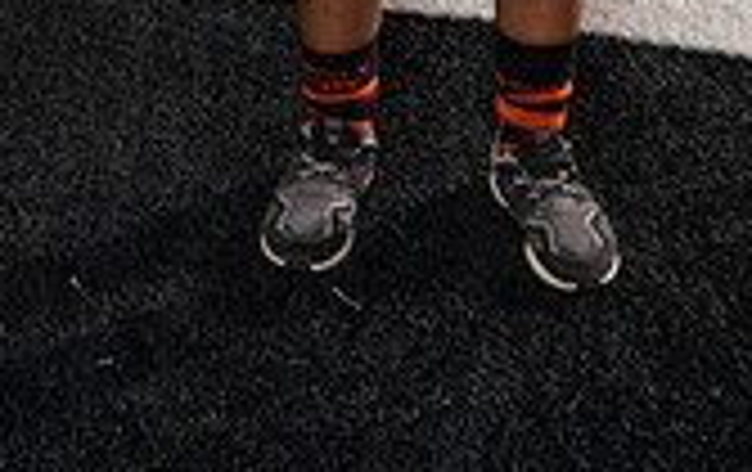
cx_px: 450
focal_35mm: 85
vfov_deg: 13.1
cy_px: -517
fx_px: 1745
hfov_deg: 24.3
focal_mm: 31
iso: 160
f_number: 4.5
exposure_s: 1/250
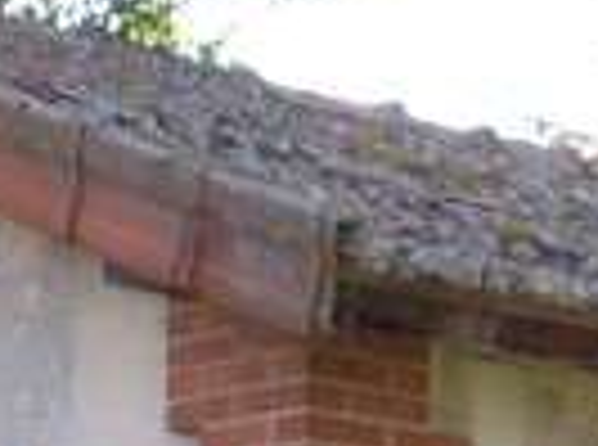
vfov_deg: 7.3
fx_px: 3325
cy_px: 996
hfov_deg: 10.2
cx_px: 481
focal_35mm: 193
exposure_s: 1/320
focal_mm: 5.7
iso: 100
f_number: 2.8
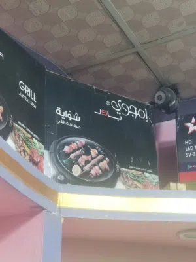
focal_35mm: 52
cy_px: 131
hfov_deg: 28.0
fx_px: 393
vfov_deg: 36.8
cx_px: 98
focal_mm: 6
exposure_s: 1/30
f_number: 2.4
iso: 160
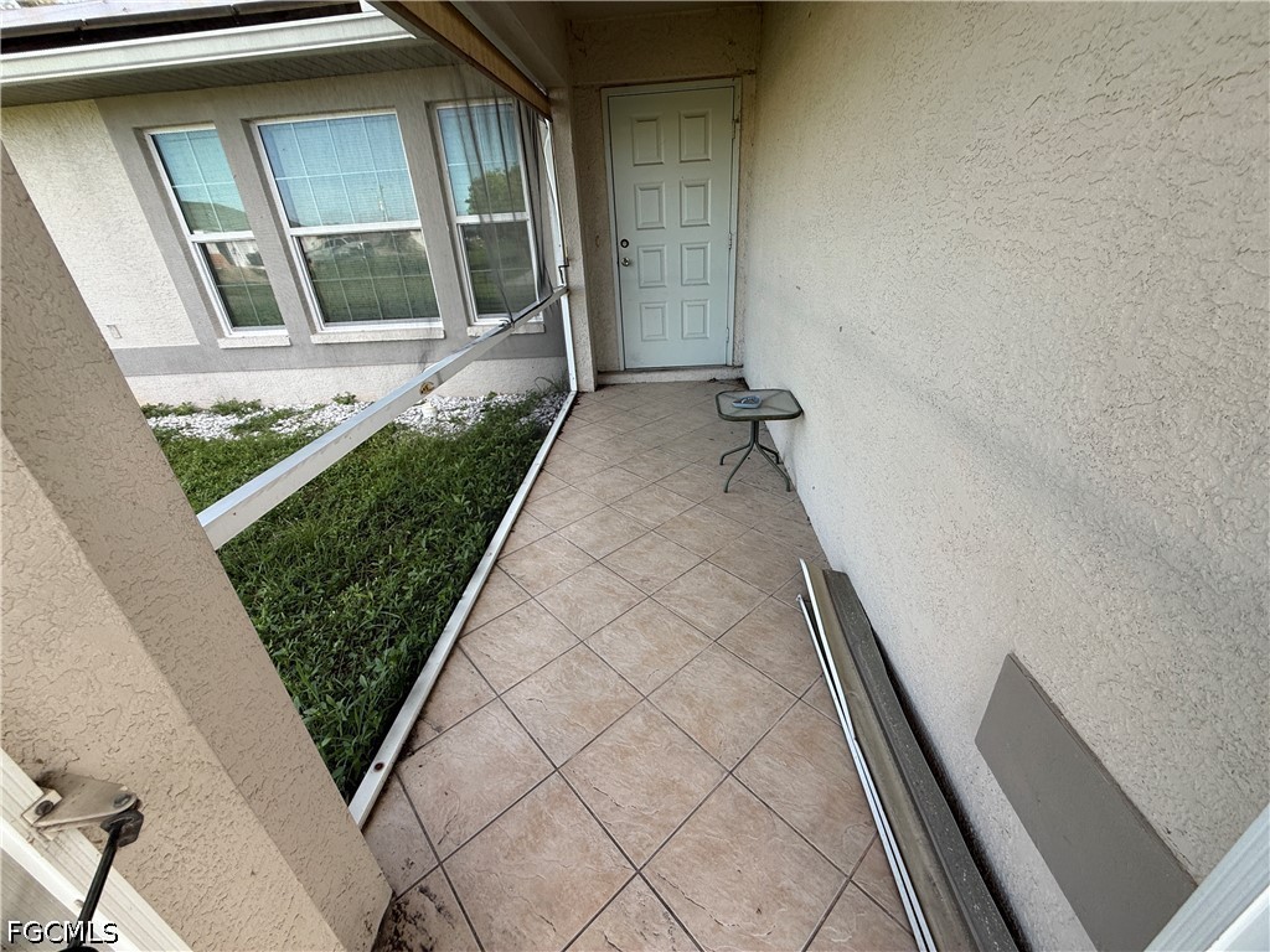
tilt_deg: -26.8
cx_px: 635
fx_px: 514
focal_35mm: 14
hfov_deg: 102.1
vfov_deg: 85.7
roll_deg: +3.3
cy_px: 476
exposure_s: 1/141
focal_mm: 2.22
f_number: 2.2
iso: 50
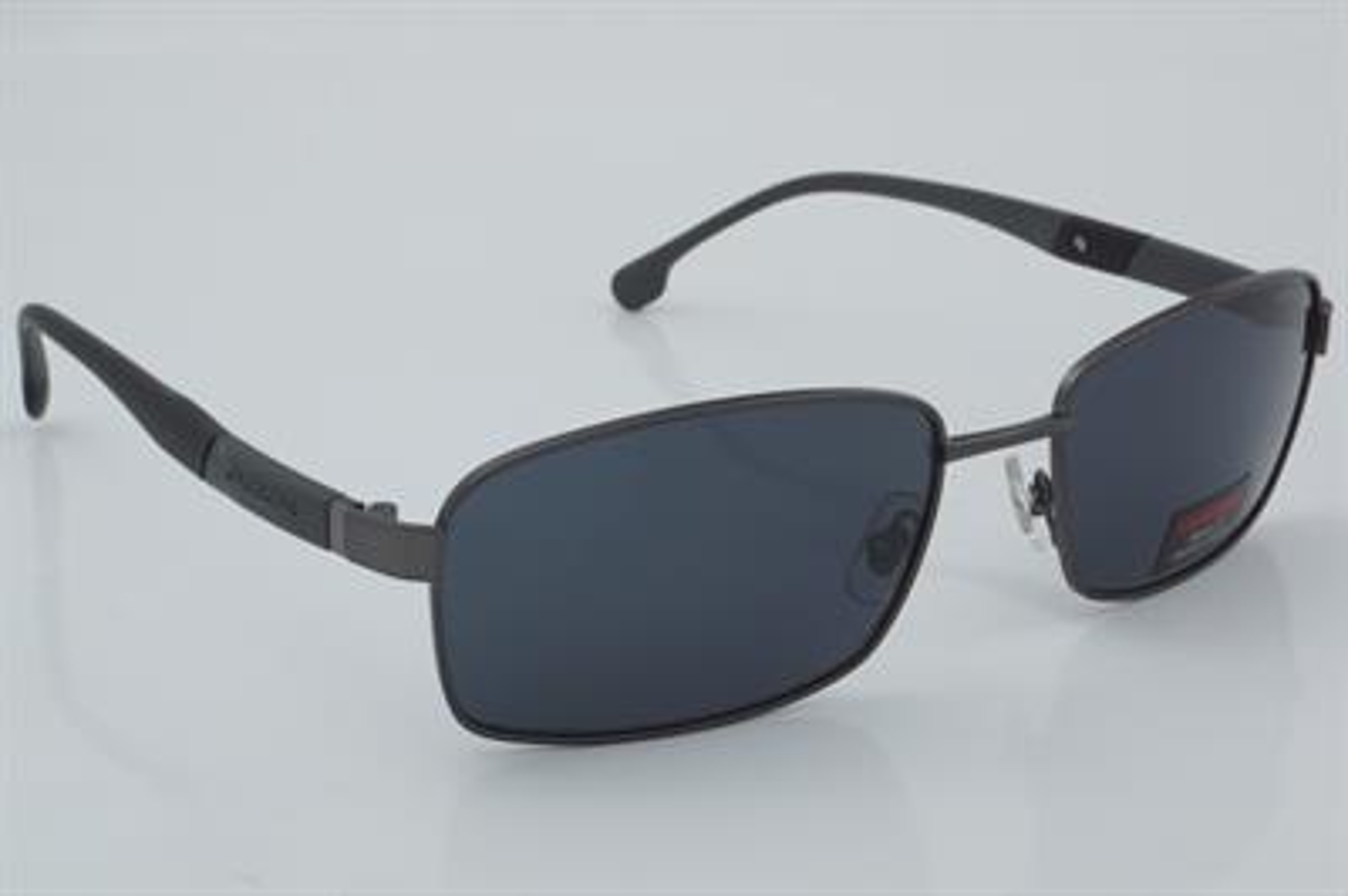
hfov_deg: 27.0
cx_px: 674
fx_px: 2806
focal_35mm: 75
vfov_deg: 18.2
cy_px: 448
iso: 100
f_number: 32
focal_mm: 50
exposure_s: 1/4
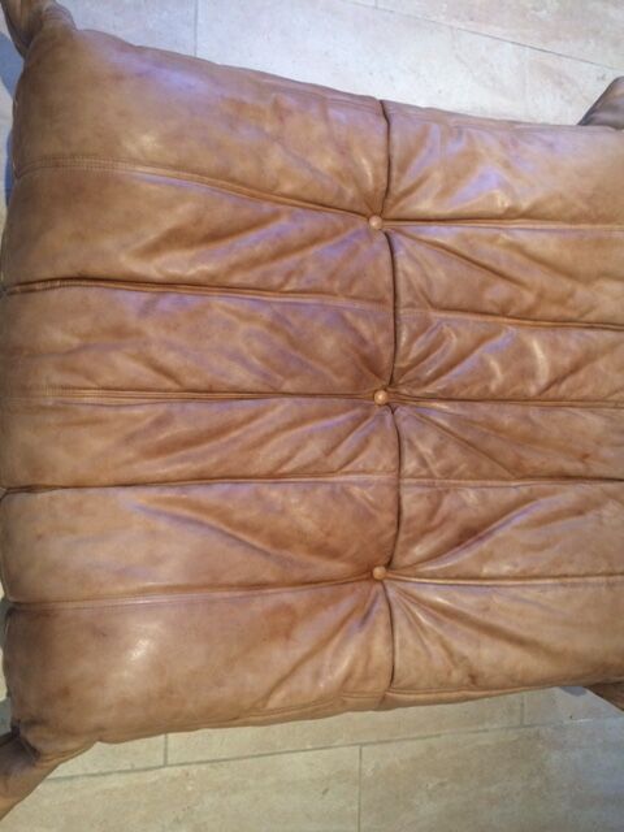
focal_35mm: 29
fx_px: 697
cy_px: 416
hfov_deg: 48.2
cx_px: 312
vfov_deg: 61.7
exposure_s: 1/33
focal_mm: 4.15
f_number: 2.2
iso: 160
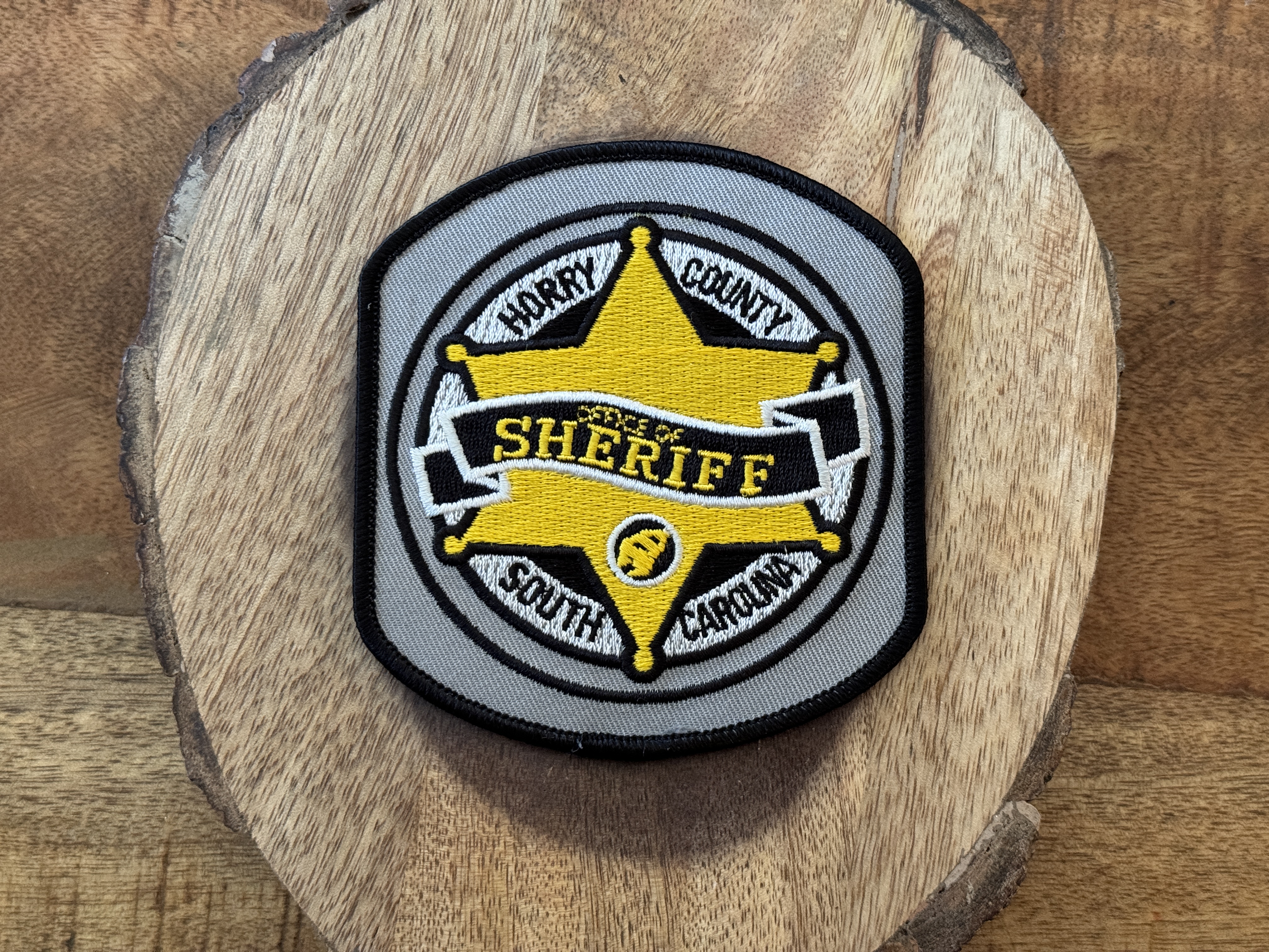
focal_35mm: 48
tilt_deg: -86.2
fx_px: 1760
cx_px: 634
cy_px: 476
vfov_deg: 30.3
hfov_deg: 39.7
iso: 320
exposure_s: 1/40
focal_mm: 6.76
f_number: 1.78
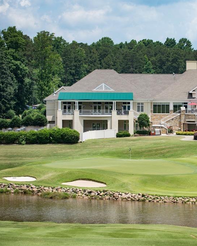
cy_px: 122
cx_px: 168
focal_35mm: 135
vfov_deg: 14.3
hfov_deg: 11.4
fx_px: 984
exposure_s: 1/500
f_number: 7.1
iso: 200
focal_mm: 95
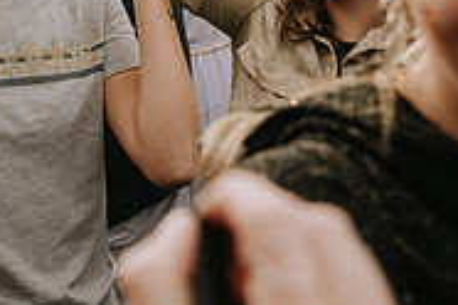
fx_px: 954
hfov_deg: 25.8
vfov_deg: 17.4
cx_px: 17
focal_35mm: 75
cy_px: -53
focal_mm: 24
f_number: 2.8
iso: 100
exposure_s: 1/400
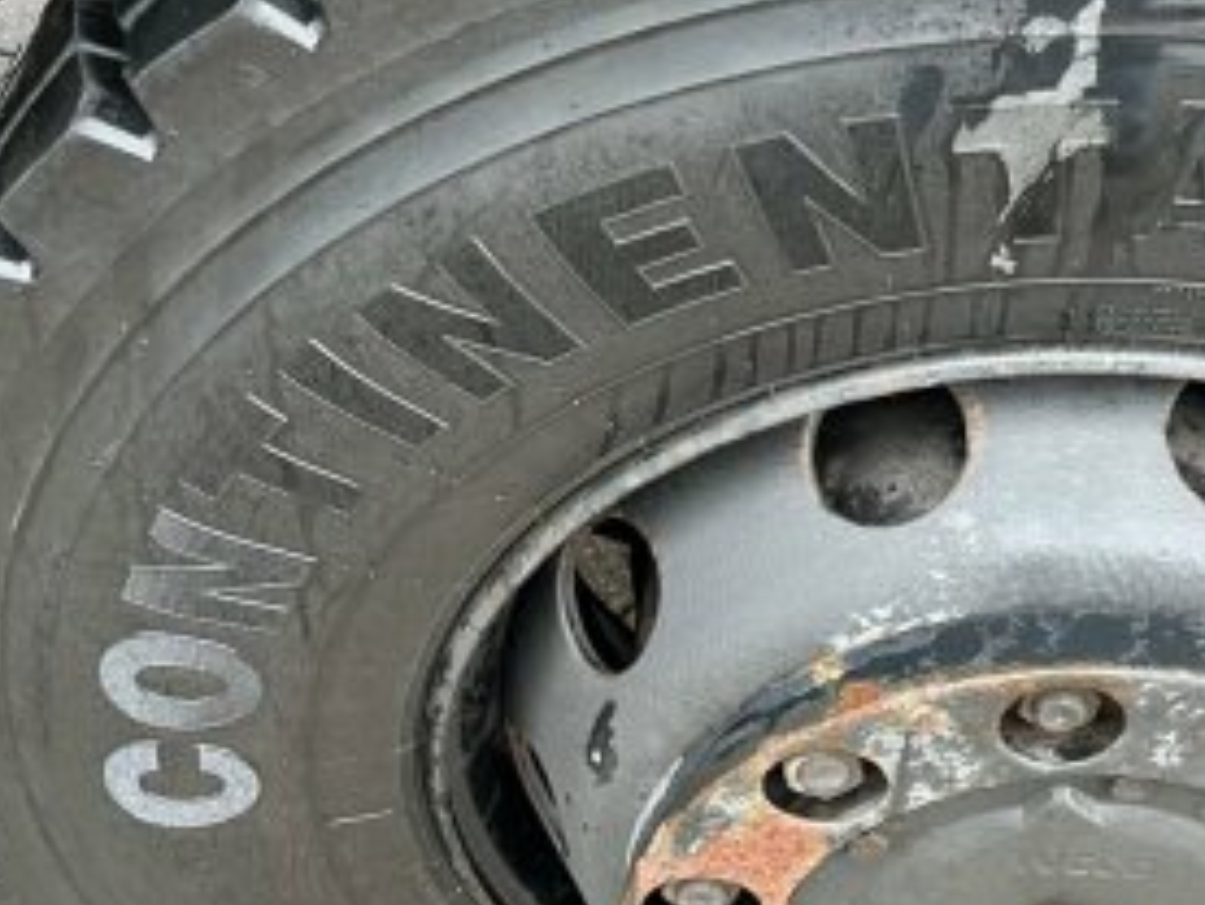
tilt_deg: -45.5
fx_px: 2090
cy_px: 405
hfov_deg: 30.7
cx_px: 1088
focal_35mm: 60
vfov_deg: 24.4
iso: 125
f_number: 1.5
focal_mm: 5.7
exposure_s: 1/60
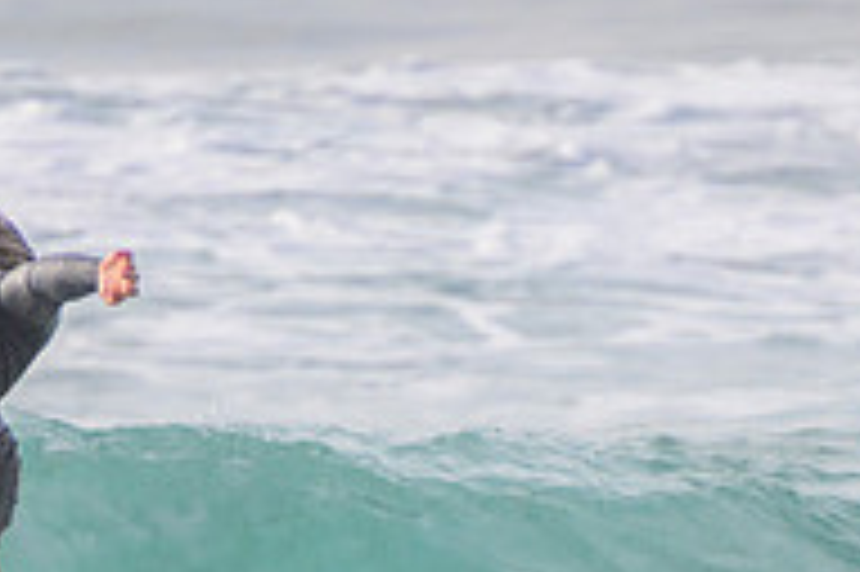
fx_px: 39907
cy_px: 793
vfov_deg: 0.8
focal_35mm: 1672
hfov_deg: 1.2
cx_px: 264
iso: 360
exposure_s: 1/2000
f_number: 5.6
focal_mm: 400
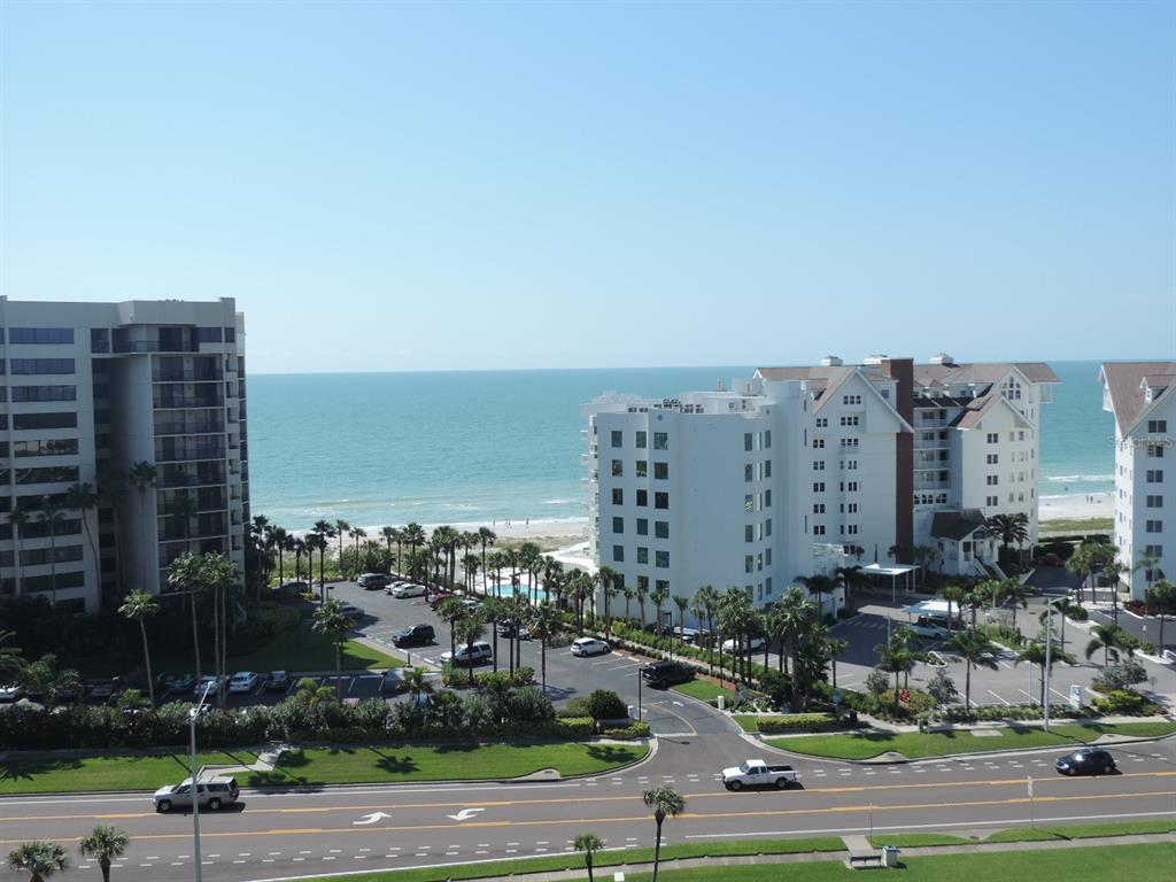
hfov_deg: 52.6
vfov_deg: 40.7
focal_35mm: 35
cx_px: 588
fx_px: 1189
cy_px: 441
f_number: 3.3
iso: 80
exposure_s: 1/1000
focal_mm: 6.2
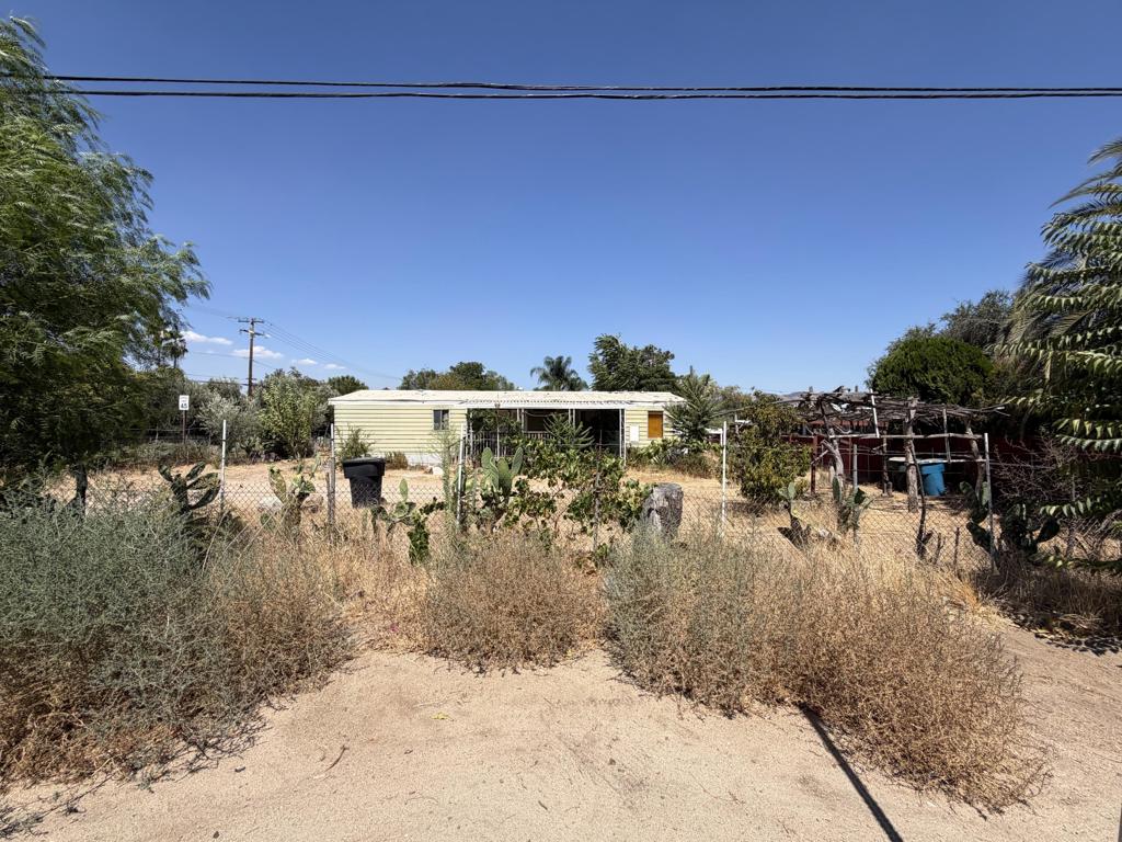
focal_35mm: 14
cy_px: 421
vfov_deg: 85.7
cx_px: 561
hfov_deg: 102.1
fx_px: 454
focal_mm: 2.22
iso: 20
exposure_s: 1/1001
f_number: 2.2
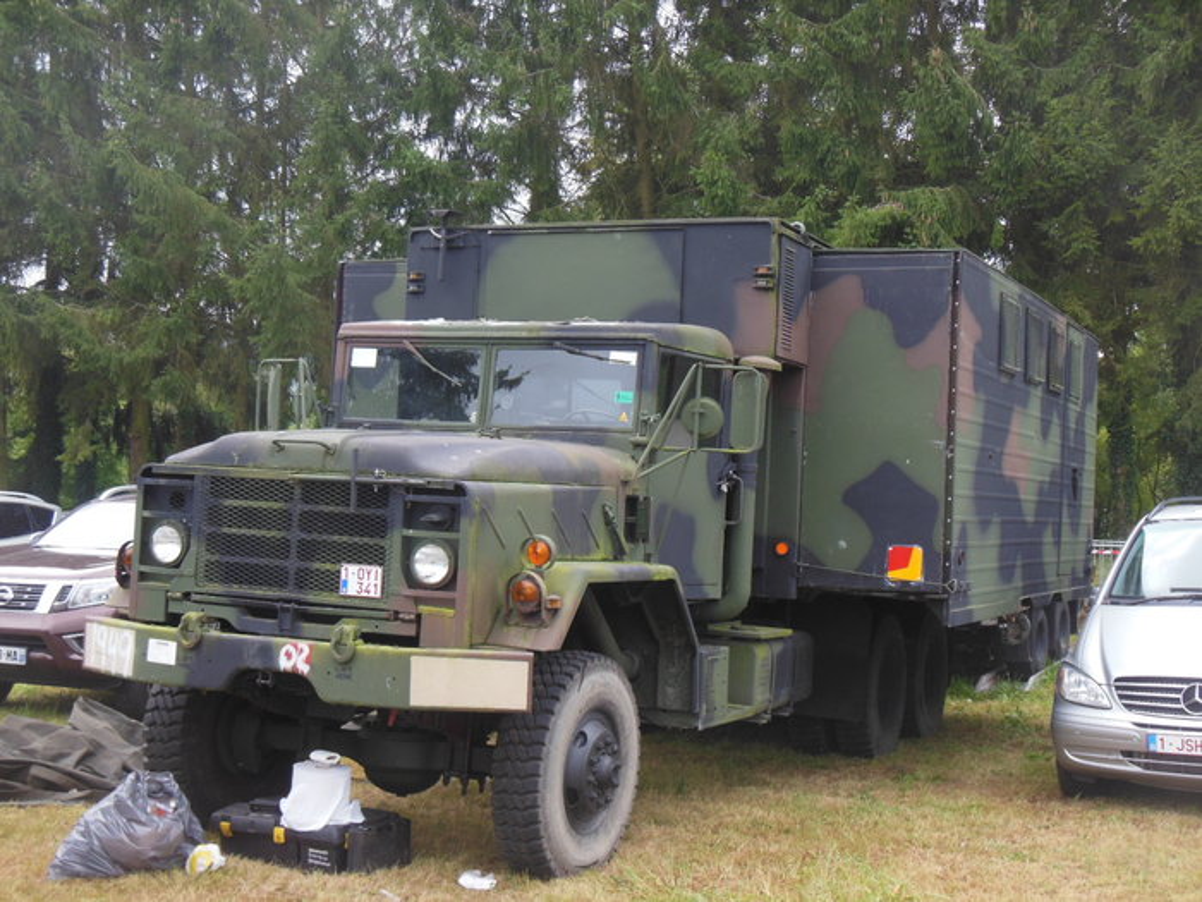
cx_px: 601
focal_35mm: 50
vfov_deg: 29.1
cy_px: 451
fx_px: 1736
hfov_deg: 38.2
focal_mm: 8.9
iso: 125
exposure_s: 1/60
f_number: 4
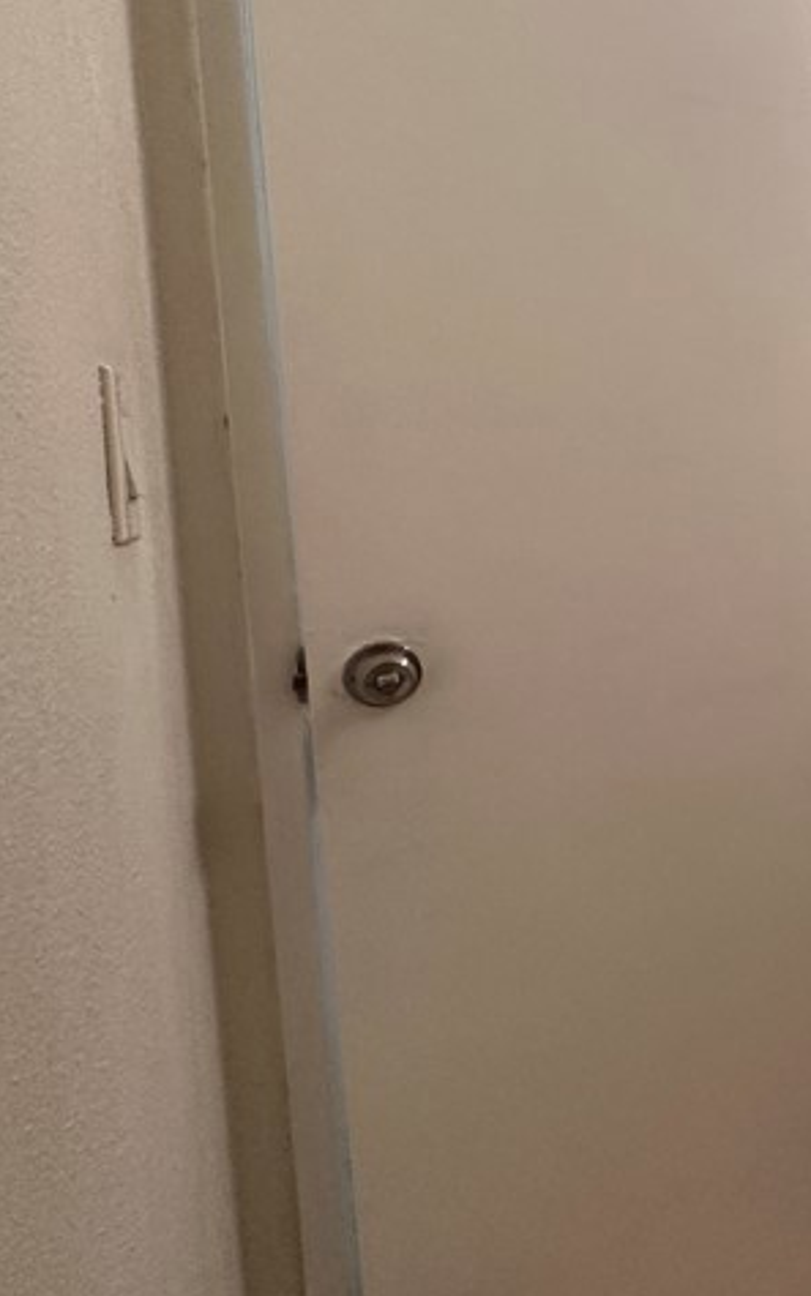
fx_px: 1131
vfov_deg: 58.8
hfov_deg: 27.4
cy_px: 472
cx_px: 1215
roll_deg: +3.3
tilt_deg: -1.2
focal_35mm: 32
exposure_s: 1/60
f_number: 2.2
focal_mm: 2.22
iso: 160
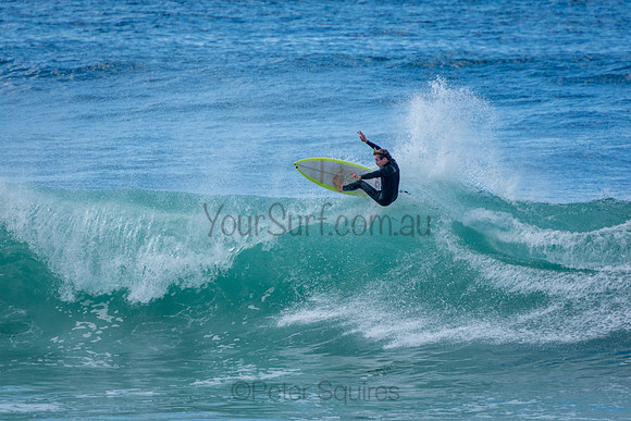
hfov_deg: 3.4
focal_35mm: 600
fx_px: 10519
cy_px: 210
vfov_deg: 2.3
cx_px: 316
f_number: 5.6
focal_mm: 400
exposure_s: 1/2000
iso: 450
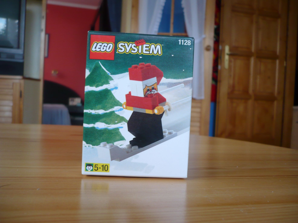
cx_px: 149
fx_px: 301
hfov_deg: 52.6
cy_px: 112
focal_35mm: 35
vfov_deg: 40.7
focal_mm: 5.8
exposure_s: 1/40
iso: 100
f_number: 2.8
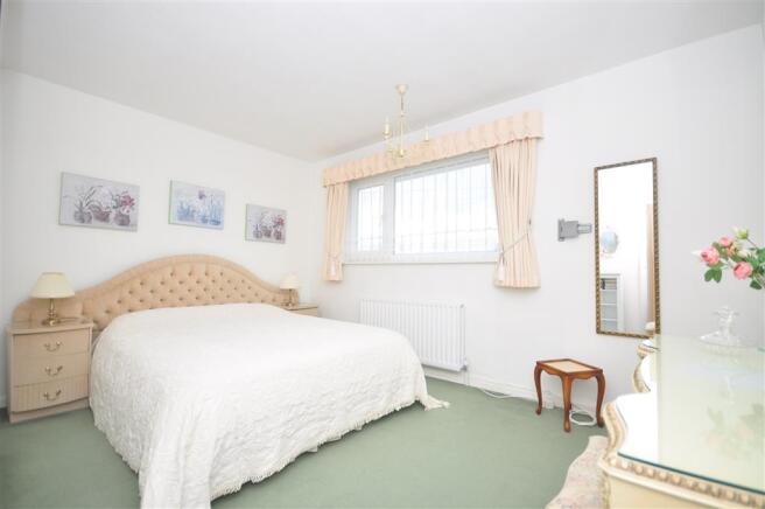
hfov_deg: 95.0
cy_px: 254
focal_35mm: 16
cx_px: 382
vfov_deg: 71.9
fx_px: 350
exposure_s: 1/160
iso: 200
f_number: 4.5
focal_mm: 11
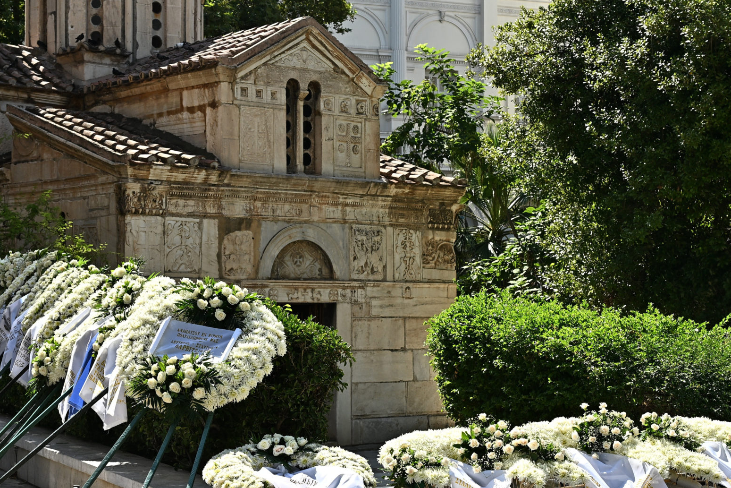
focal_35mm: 76
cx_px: 392
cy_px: 269
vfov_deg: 17.9
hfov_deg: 26.6
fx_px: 1543
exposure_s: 1/500
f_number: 5.6
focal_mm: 46
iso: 125
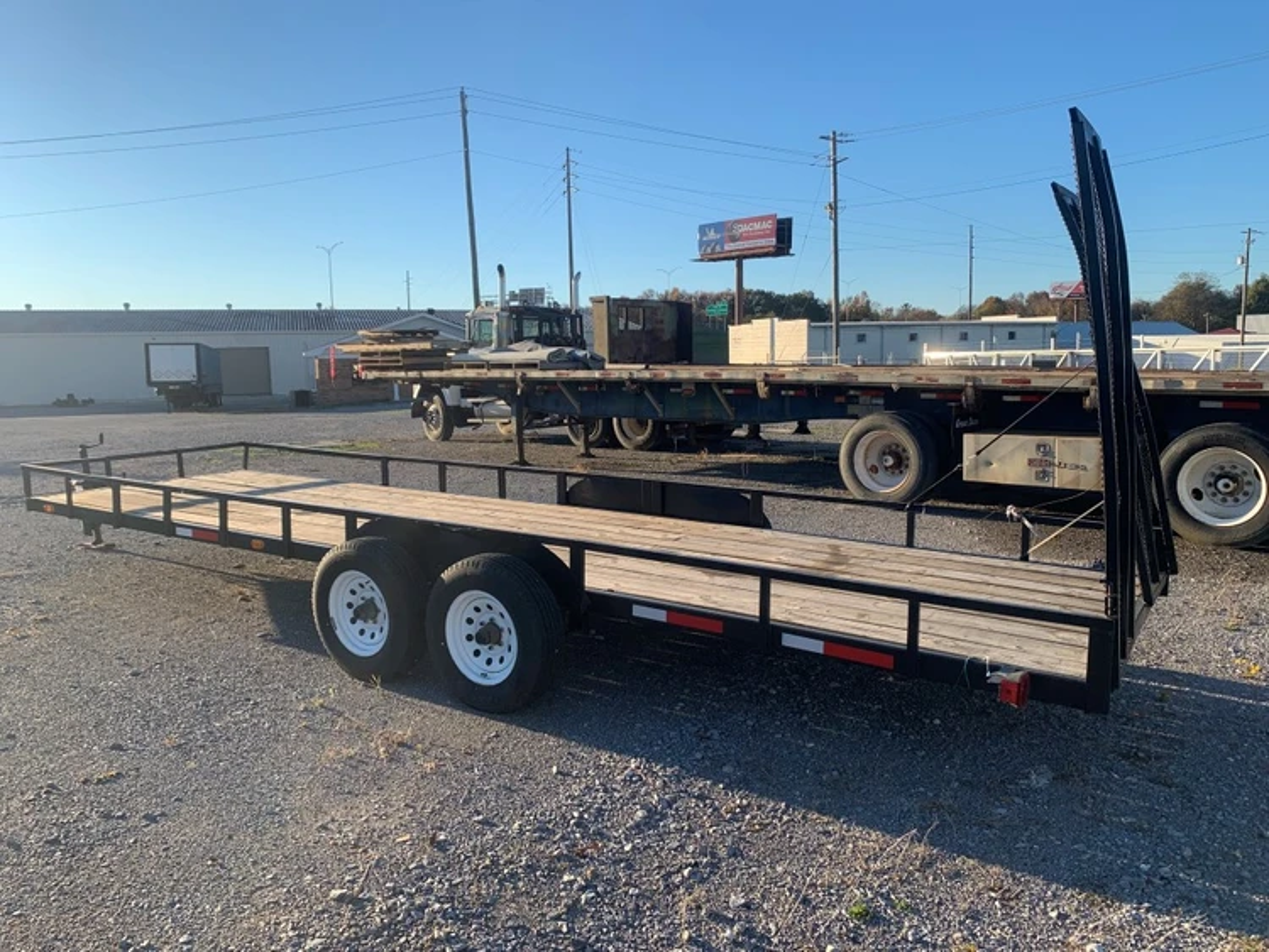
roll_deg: +0.8
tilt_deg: -4.9
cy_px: 476
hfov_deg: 67.3
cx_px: 634
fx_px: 953
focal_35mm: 26
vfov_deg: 53.1
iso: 25
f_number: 1.8
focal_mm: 4.25
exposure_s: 1/1332
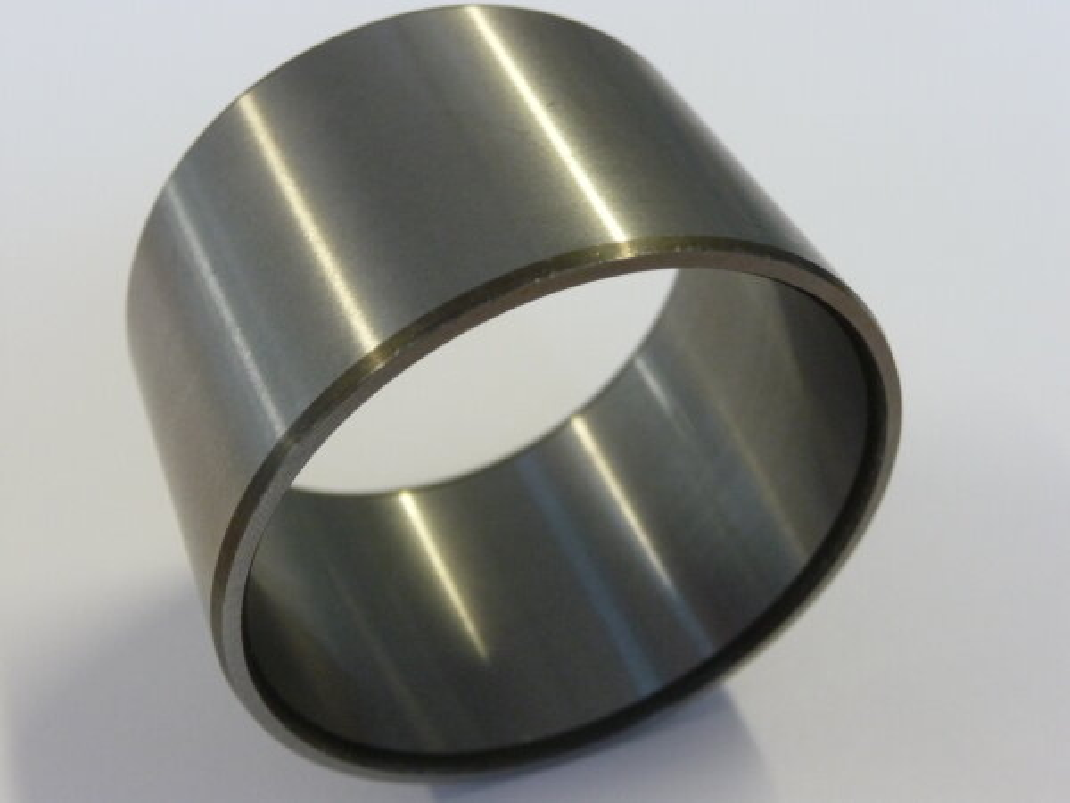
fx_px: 1484
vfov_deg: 30.3
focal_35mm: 48
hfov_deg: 39.7
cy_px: 402
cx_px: 535
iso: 400
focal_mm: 8
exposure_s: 1/30
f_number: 4.2
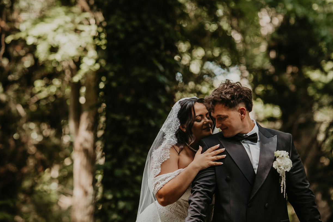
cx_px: 104
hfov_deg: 11.5
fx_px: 1656
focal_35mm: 179
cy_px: 79
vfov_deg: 7.7
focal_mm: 85
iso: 200
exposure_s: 1/400
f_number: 1.8
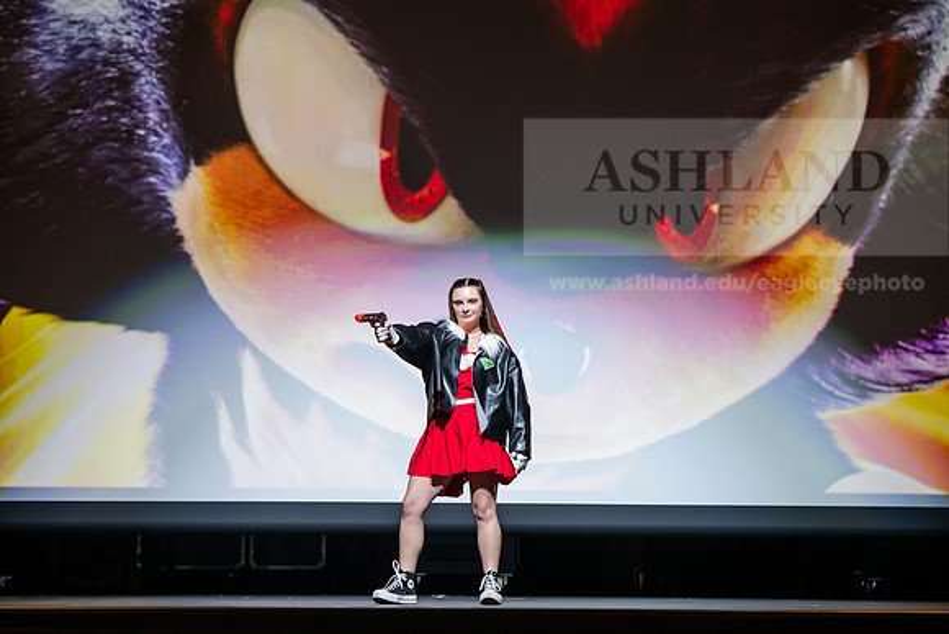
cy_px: 317
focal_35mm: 102
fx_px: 2689
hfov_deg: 20.0
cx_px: 474
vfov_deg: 13.4
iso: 2500
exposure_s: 1/250
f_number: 3.2
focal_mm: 102
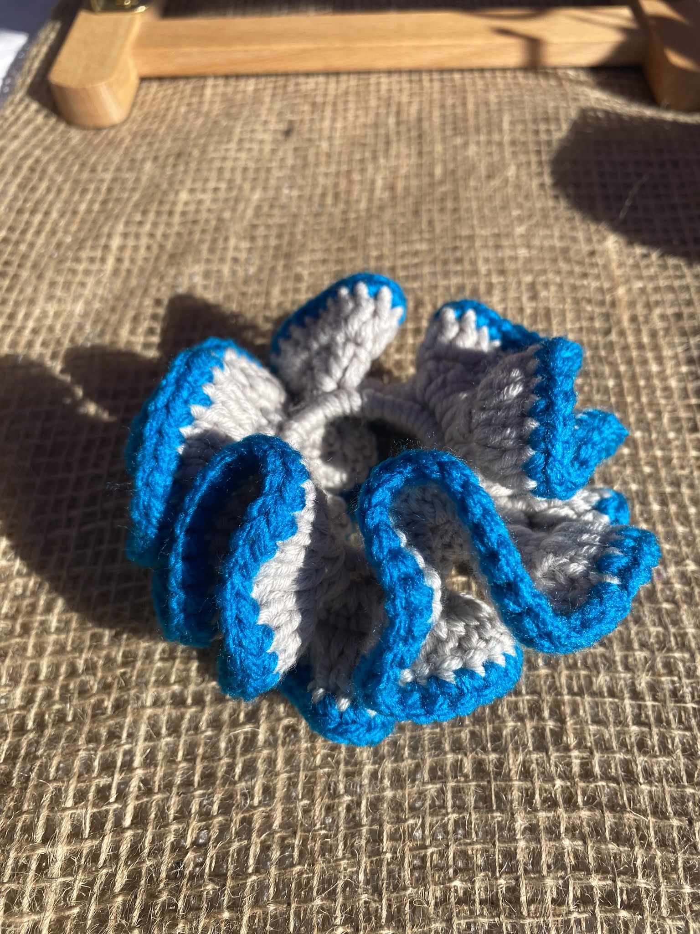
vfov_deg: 69.4
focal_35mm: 25
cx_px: 350
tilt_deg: -53.7
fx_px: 674
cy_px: 467
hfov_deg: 54.9
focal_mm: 4.25
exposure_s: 1/2890
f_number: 1.8
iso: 32
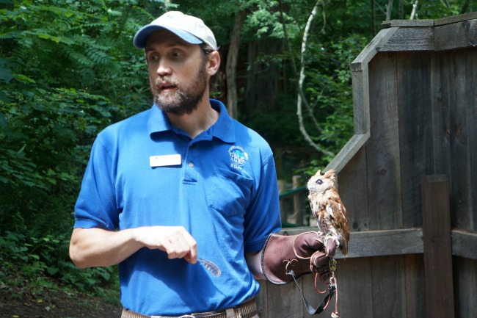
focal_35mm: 69
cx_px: 238
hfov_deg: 29.3
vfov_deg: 19.7
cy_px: 159
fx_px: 914
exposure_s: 1/160
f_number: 5
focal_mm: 46
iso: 400
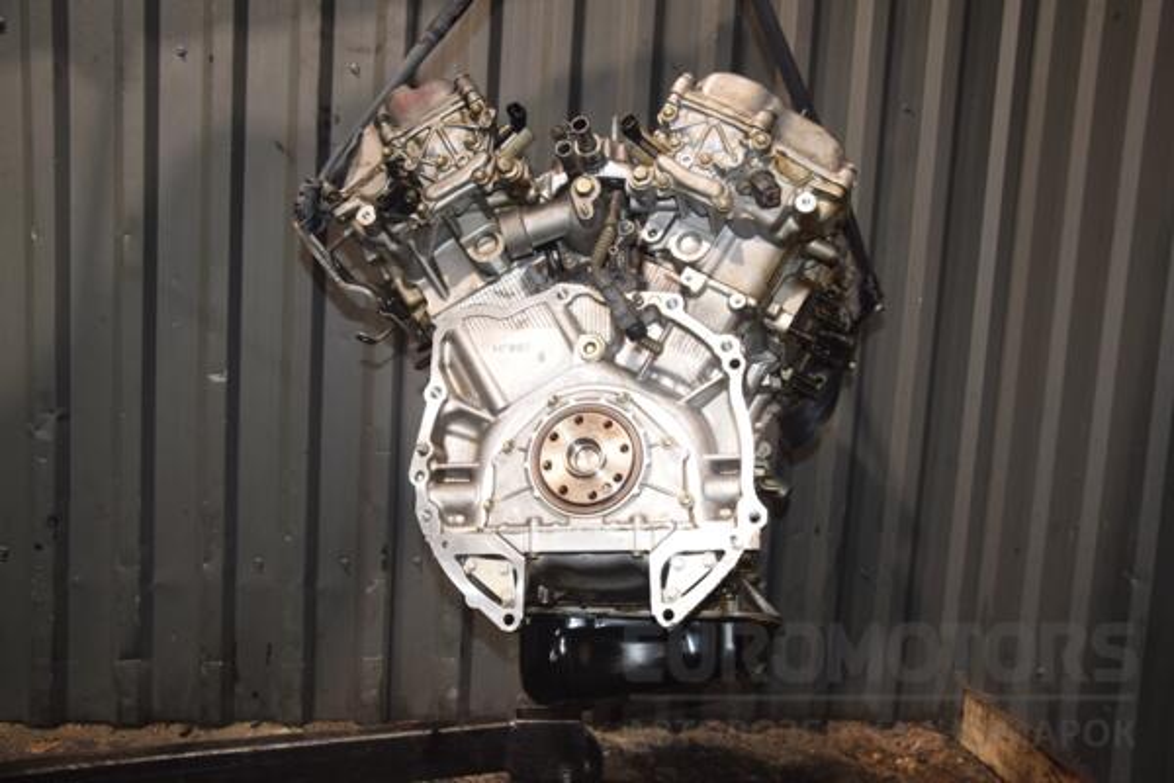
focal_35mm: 36
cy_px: 392
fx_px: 1174
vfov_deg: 36.9
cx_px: 587
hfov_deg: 53.1
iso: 800
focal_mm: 24
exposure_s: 1/60
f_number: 5
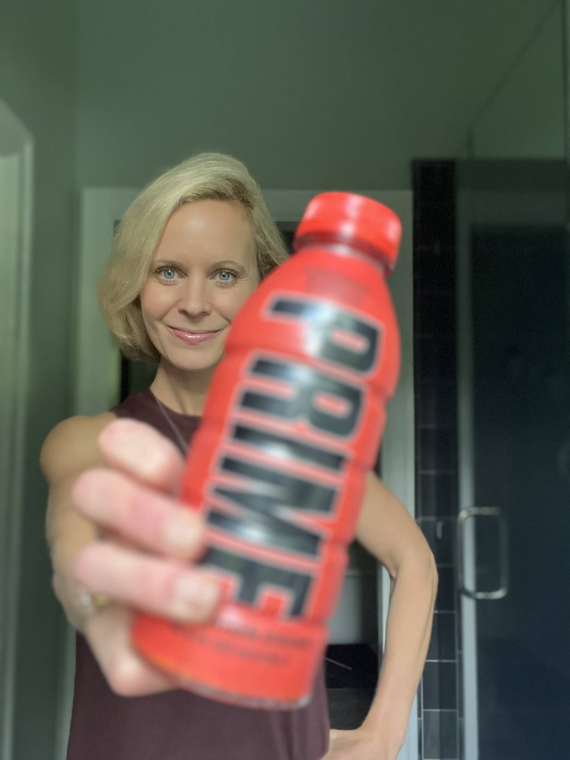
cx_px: 285
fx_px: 659
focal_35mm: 30
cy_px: 380
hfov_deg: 46.8
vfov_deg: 60.0
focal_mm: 2.71
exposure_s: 1/60
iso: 320
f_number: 2.2
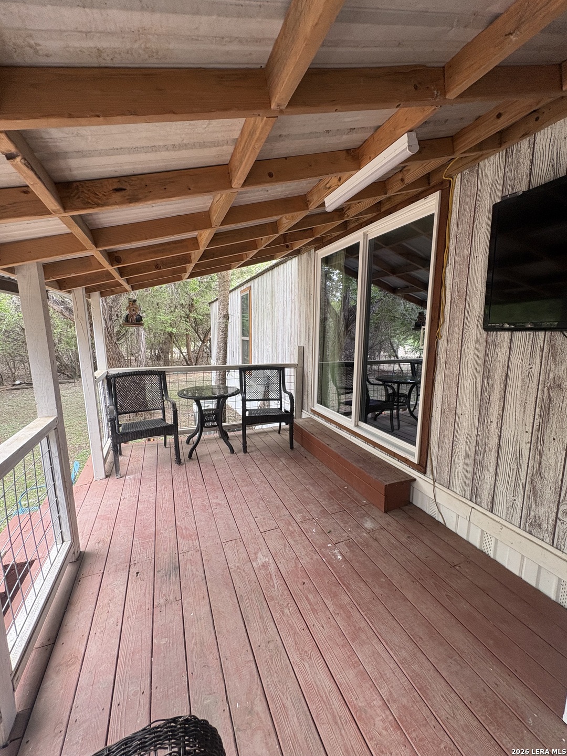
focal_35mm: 14
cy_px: 378
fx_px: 306
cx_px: 284
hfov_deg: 85.7
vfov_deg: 102.1
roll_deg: -0.8
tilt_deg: -7.6
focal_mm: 2.22
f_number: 2.2
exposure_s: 1/99
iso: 100
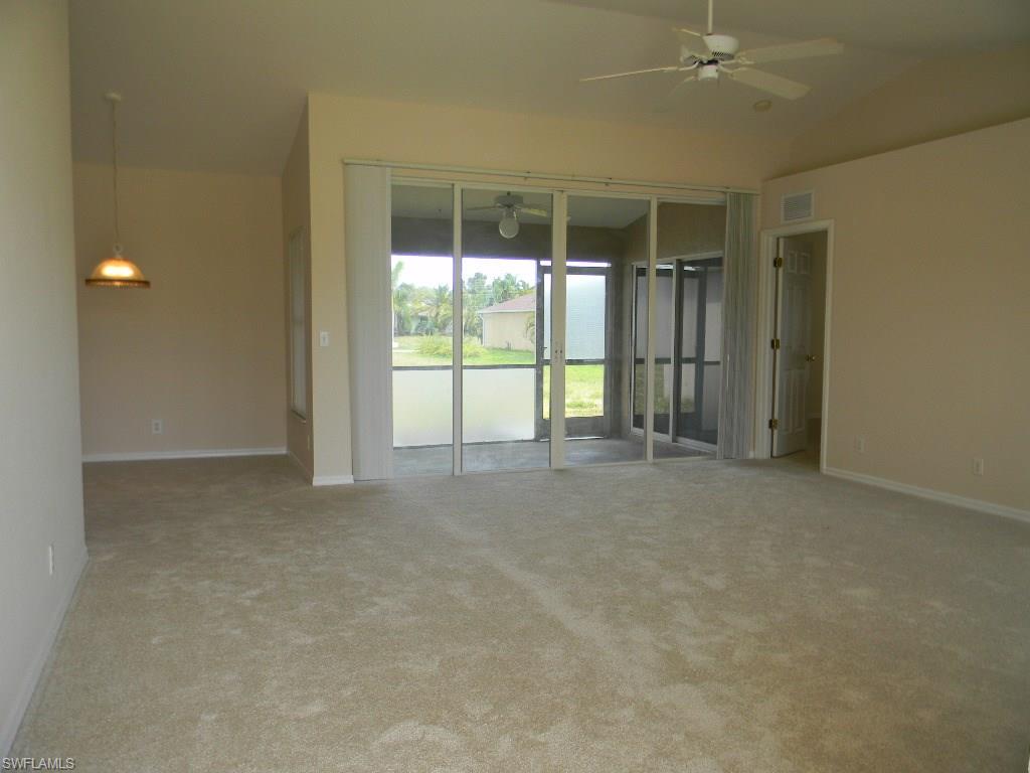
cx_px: 515
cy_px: 386
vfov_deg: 49.7
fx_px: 833
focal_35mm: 28
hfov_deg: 63.4
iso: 80
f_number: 3.5
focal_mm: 5
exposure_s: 1/38.4
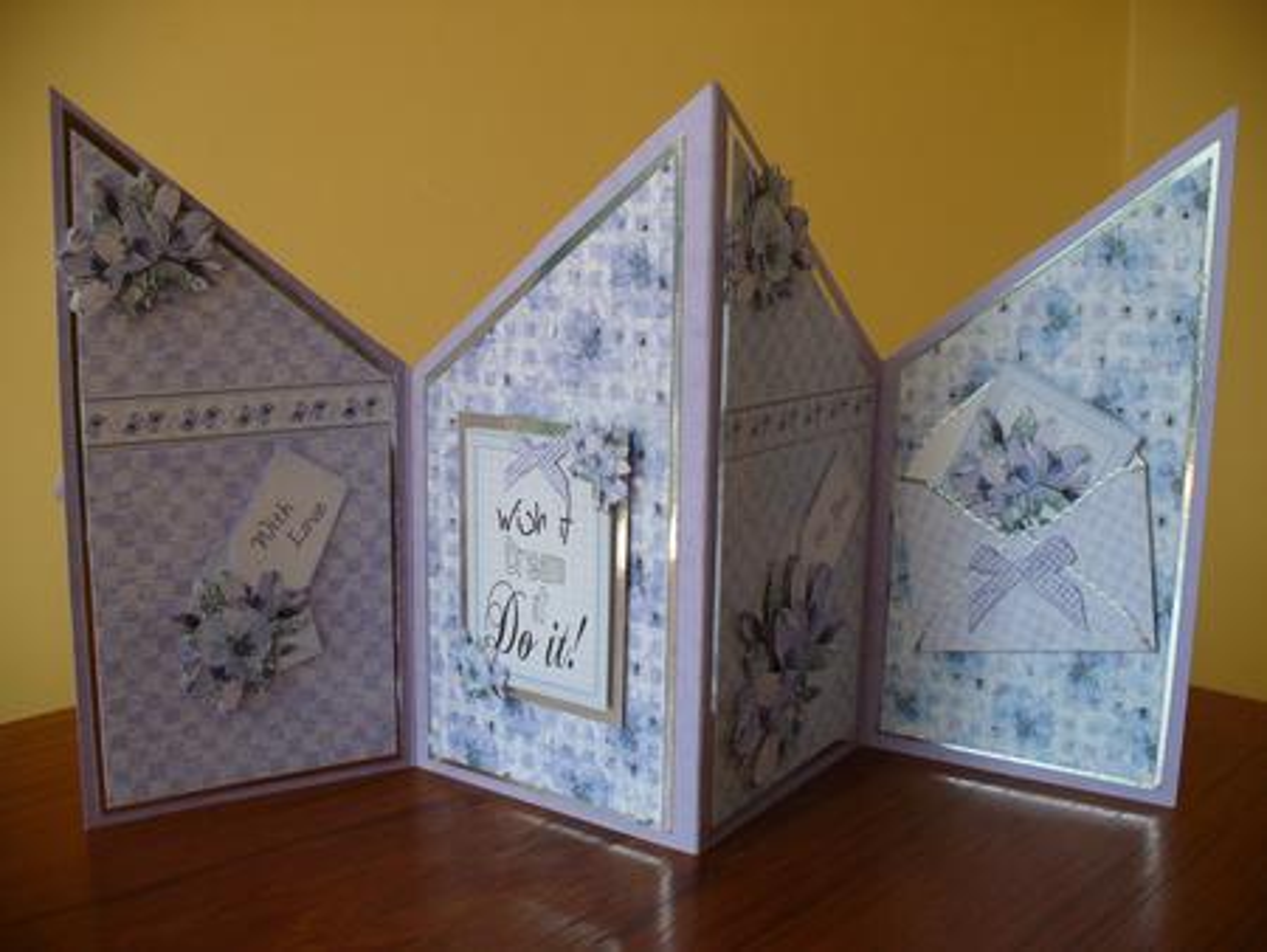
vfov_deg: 38.7
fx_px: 1355
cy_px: 476
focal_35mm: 37
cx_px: 634
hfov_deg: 50.1
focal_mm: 6.1
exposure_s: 1/200
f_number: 2.8
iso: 64
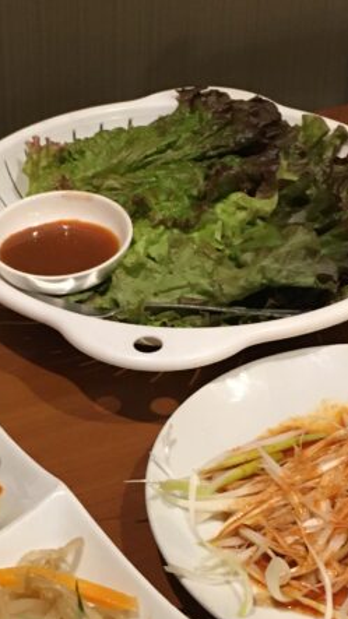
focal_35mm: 73
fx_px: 1198
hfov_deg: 16.3
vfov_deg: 28.9
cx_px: 45
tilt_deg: -35.7
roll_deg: +2.0
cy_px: 367
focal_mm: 4.15
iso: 200
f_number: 2.2
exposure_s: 1/17
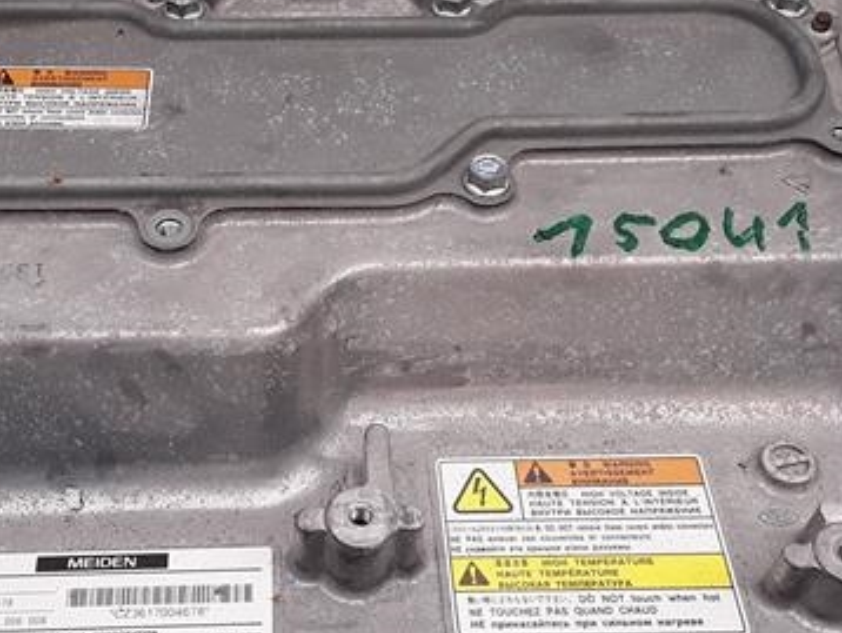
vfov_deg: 29.1
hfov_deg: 37.9
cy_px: 377
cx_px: 301
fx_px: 1217
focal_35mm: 50
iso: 40
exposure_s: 1/117
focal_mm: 2.91
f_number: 1.9
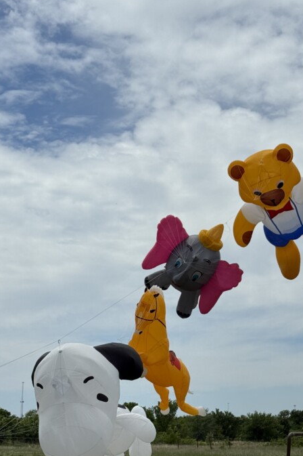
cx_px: 171
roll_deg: -1.8
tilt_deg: +8.0
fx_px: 960
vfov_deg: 26.5
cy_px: 295
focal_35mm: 76
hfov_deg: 17.9
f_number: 1.78
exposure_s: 1/11364
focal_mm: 6.76
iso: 50
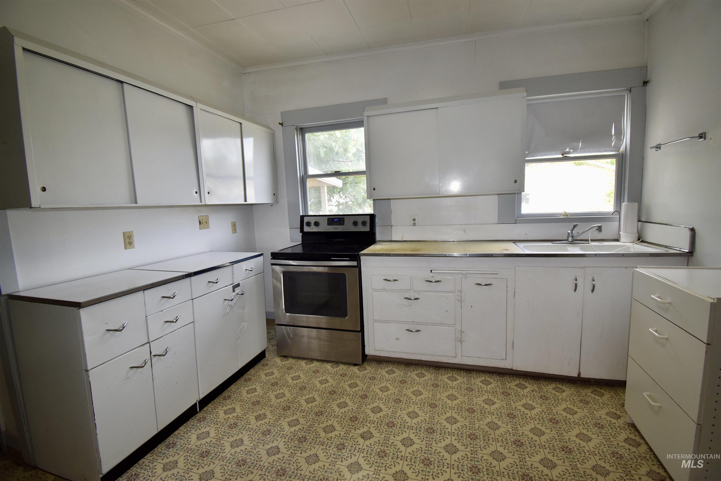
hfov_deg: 100.4
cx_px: 360
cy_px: 240
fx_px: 300
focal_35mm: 15
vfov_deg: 77.3
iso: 450
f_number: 5.6
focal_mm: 10
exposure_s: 1/125
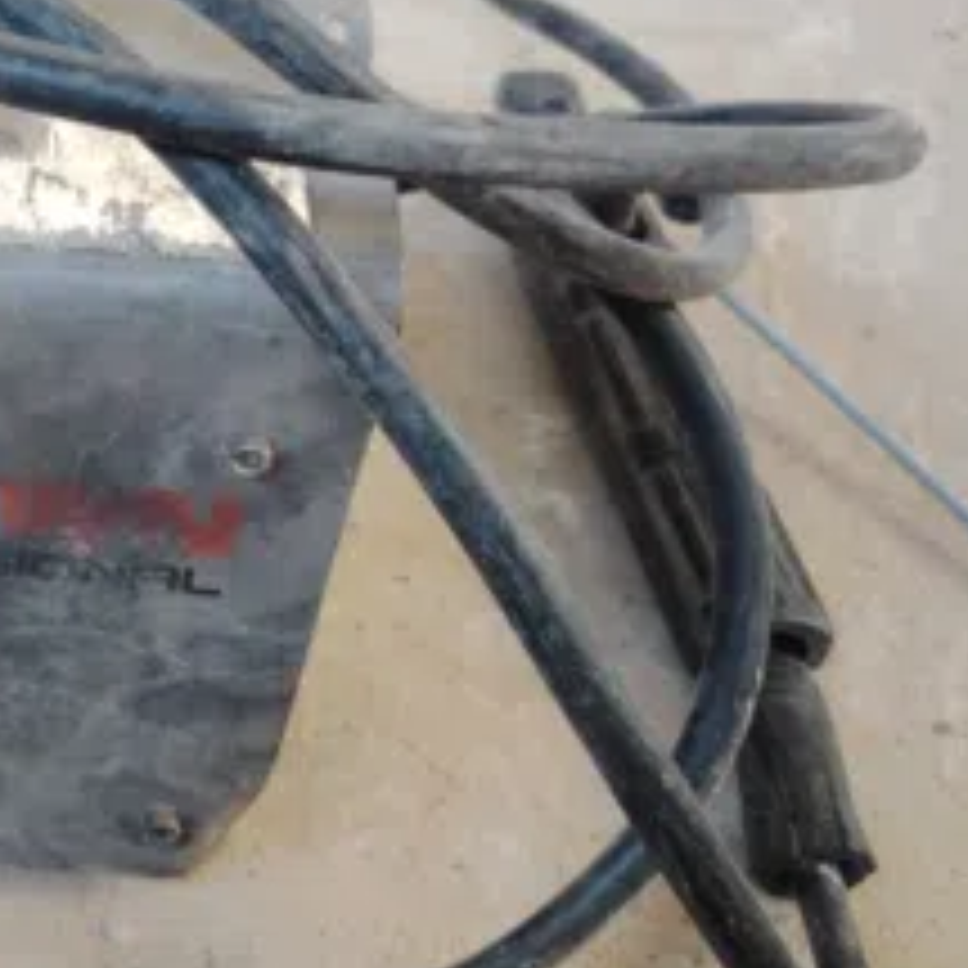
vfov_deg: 27.2
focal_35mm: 63
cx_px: -311
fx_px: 1993
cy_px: 342
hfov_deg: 23.8
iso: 1081
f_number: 1.75
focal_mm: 5.25
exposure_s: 1/33.3
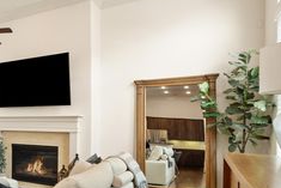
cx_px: -8
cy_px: 132
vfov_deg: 38.3
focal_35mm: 34
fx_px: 266
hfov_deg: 45.7
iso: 100
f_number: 5.6
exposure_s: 1/13
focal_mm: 16
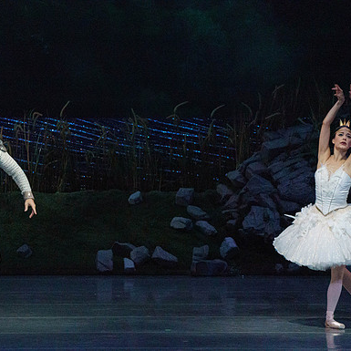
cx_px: 135
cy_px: 176
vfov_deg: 3.9
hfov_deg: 3.9
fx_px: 5116
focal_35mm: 446
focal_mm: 348
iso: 8000
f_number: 5.6
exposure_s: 1/320
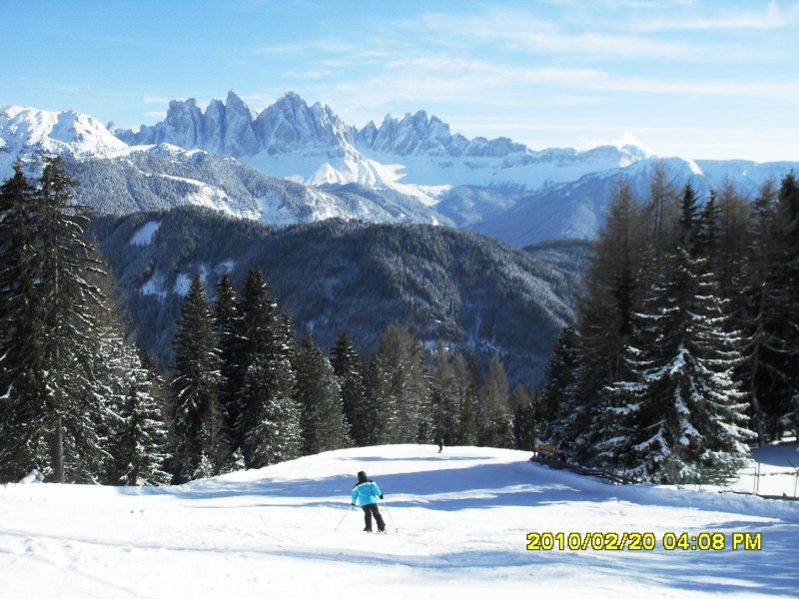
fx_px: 808
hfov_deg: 52.6
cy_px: 300
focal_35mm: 35
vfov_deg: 40.7
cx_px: 400
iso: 100
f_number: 8.4
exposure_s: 1/250
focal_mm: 6.3
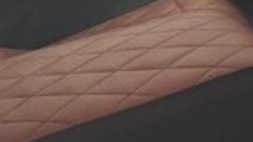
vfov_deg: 8.3
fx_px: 931
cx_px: 221
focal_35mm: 139
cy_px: -133
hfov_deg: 15.3
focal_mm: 4.15
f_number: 2.2
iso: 40
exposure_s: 1/100
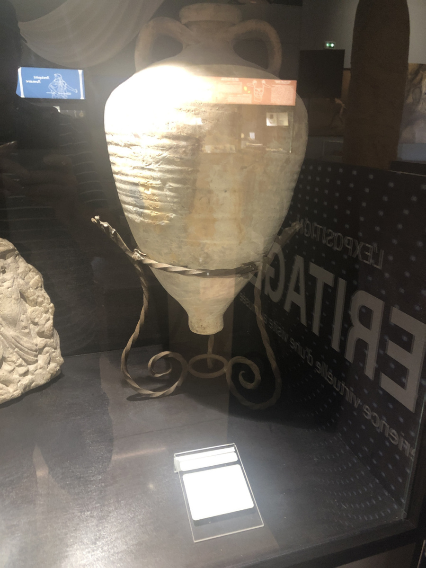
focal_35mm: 28
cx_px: 213
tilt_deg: -18.4
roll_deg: -1.2
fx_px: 459
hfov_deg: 49.7
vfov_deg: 63.4
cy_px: 284
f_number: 1.8
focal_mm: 3.99
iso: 100
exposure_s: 1/6
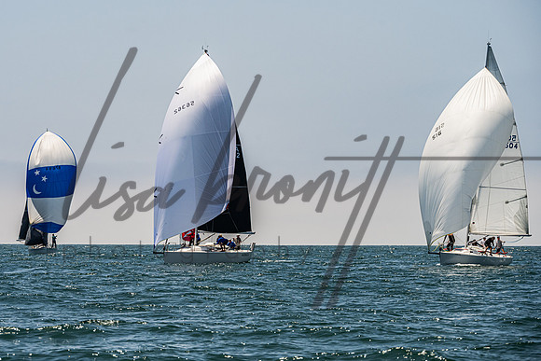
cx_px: 229
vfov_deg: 8.2
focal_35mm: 168
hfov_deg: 12.2
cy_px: 149
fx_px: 2529
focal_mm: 140
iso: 500
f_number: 8
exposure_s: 1/3200
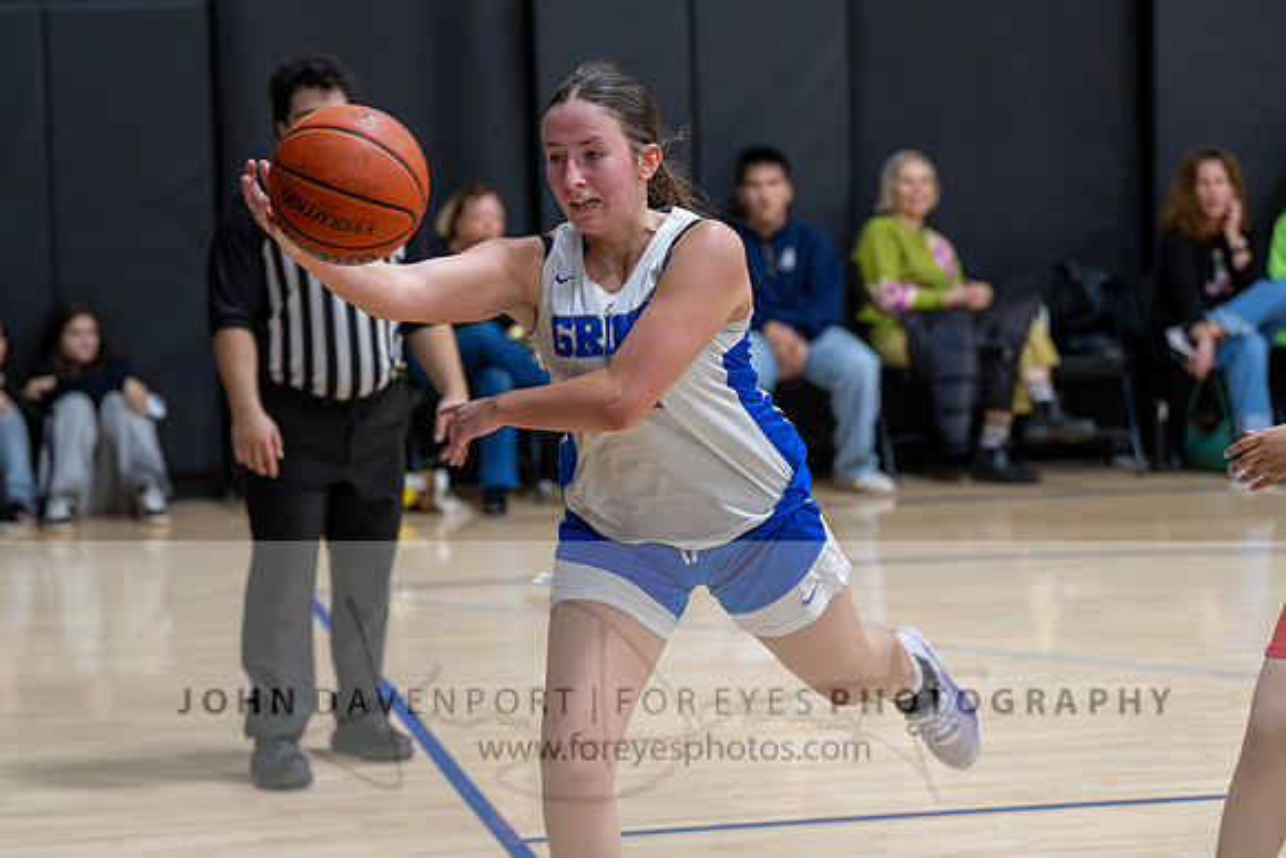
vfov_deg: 12.3
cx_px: 573
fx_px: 3986
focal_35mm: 112
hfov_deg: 18.3
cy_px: 330
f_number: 3.2
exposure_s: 1/1000
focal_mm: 90
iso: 9000
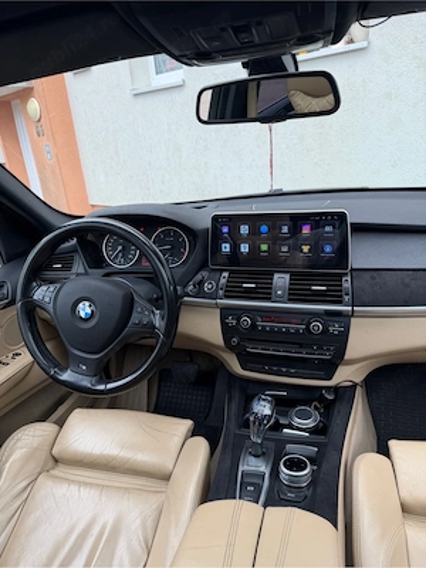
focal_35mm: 24
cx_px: 213
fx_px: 394
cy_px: 284
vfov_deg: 71.6
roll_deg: +5.2
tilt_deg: -19.9
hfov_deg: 56.8
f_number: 1.78
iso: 80
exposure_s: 1/435
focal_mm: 6.76
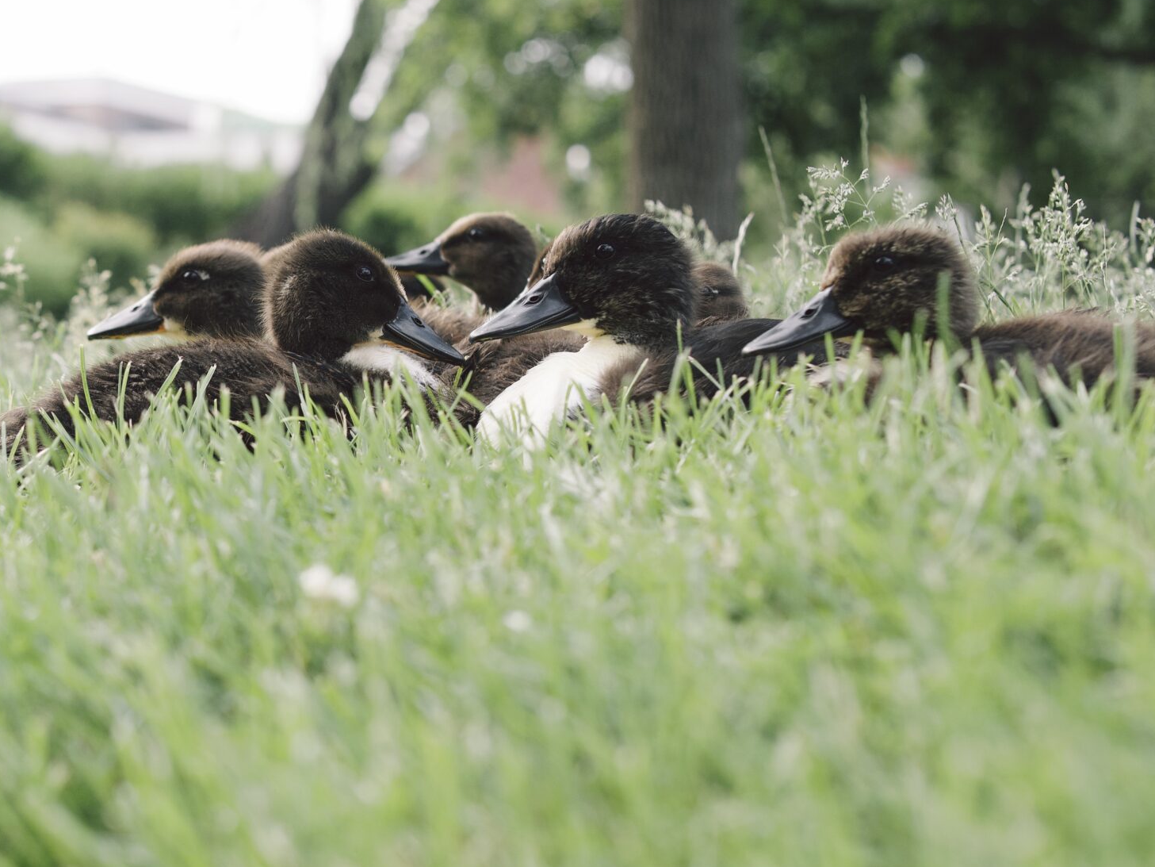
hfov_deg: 25.1
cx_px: 172
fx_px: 2536
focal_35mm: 76
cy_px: 475
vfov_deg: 19.4
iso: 100
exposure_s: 1/250
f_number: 3.2
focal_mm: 30
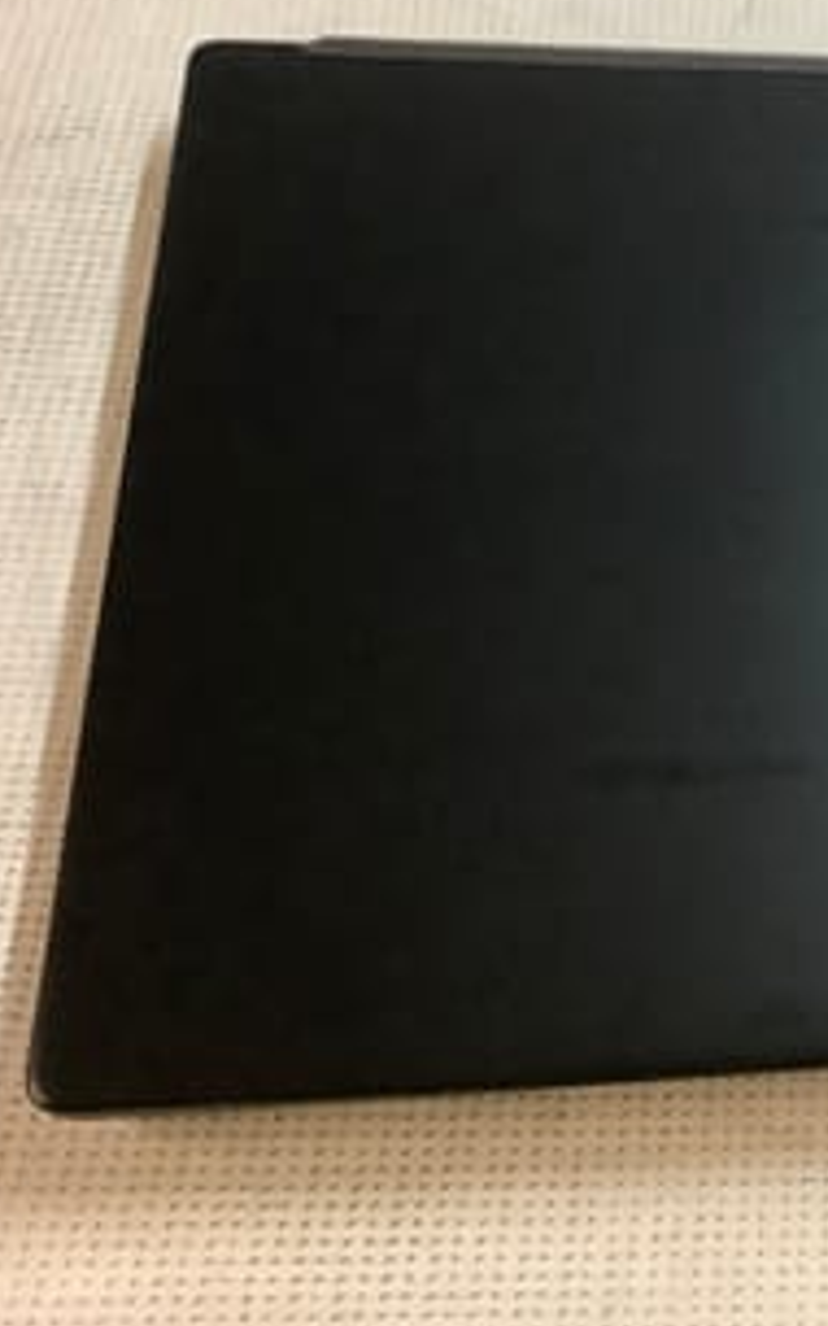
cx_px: 1050
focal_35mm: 54
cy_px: 539
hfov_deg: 21.8
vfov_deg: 37.4
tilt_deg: -55.0
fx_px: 1950
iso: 250
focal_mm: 3.3
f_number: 2.4
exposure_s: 1/50
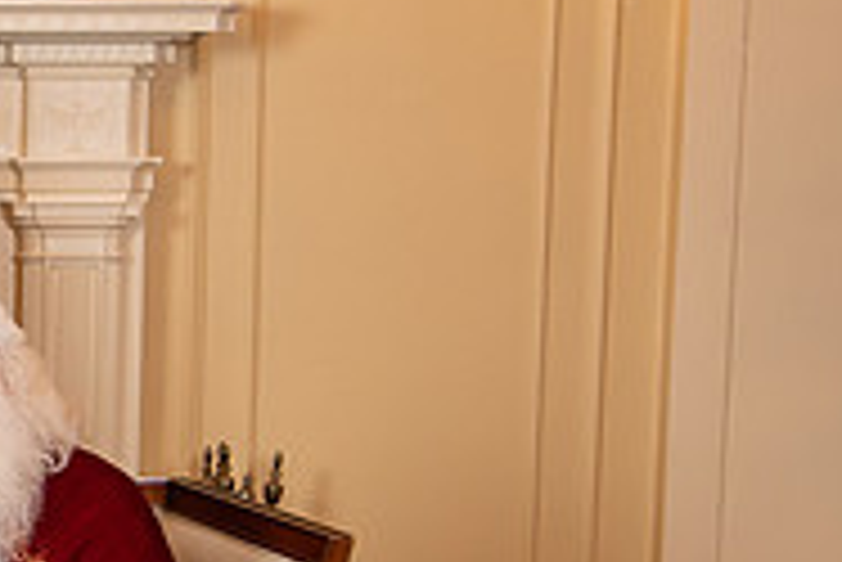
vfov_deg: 9.8
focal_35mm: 140
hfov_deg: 13.5
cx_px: -532
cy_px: 523
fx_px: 3277
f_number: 5.6
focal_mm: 35
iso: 1600
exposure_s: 1/200
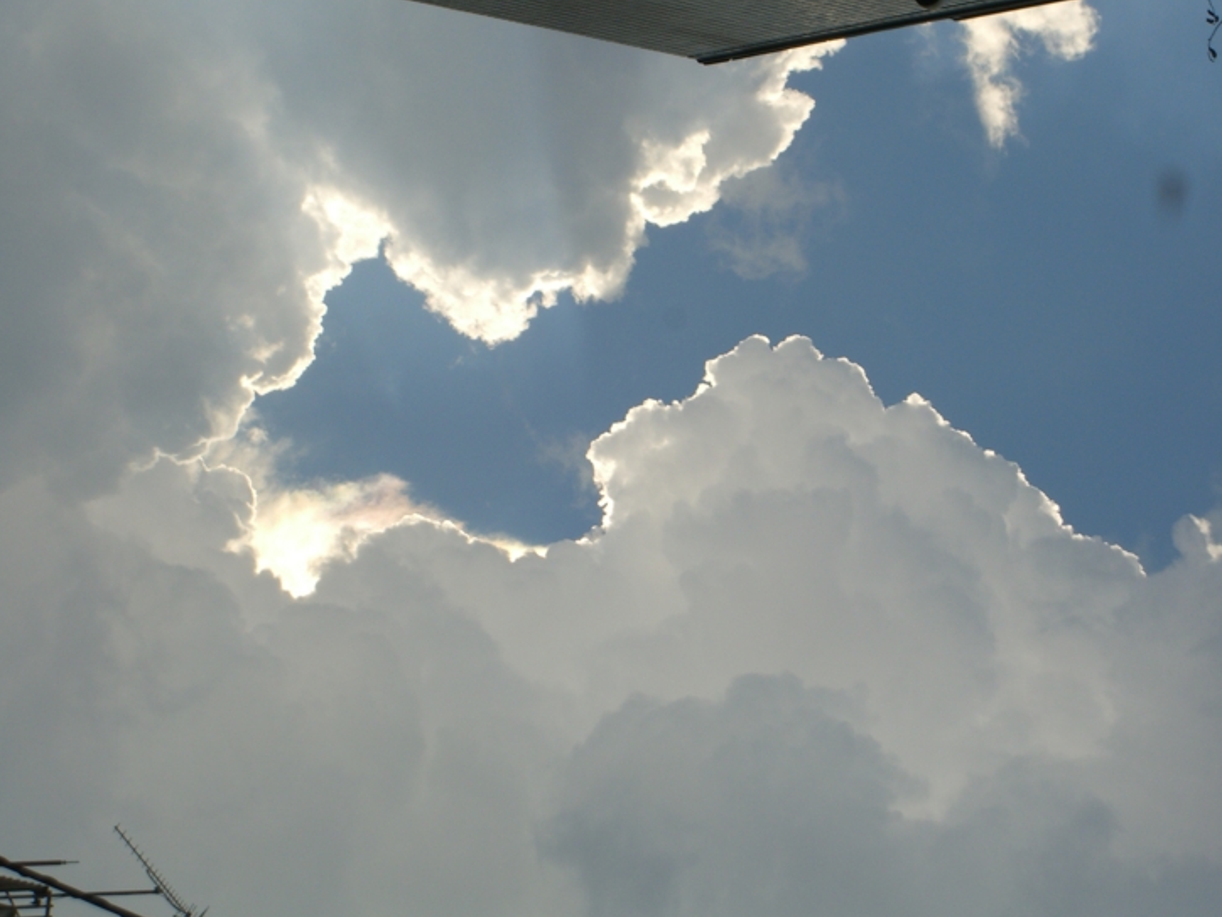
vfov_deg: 11.8
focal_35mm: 126
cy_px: 424
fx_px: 4448
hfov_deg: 15.6
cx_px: 660
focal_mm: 23.7
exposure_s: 1/160
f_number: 14.8
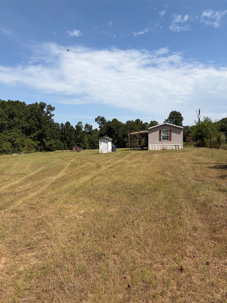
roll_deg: -0.2
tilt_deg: -1.1
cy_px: 152
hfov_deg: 53.1
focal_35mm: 26
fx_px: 227
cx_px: 114
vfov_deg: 67.3
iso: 64
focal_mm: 5.96
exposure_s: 1/6993
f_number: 1.6
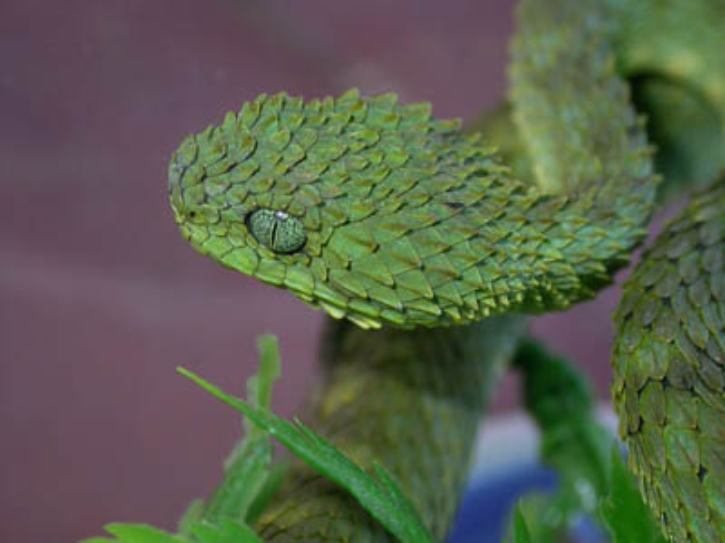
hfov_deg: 17.3
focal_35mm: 114
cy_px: 272
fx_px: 2388
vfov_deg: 13.0
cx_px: 362
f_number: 4.2
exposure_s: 1/60.3
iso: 100
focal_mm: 23.7
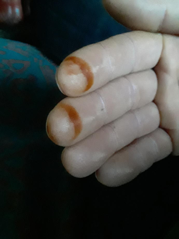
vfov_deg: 60.0
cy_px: 120
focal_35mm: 30
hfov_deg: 46.8
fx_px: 207
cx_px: 90
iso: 800
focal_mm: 2.2
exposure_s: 1/10
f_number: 1.9
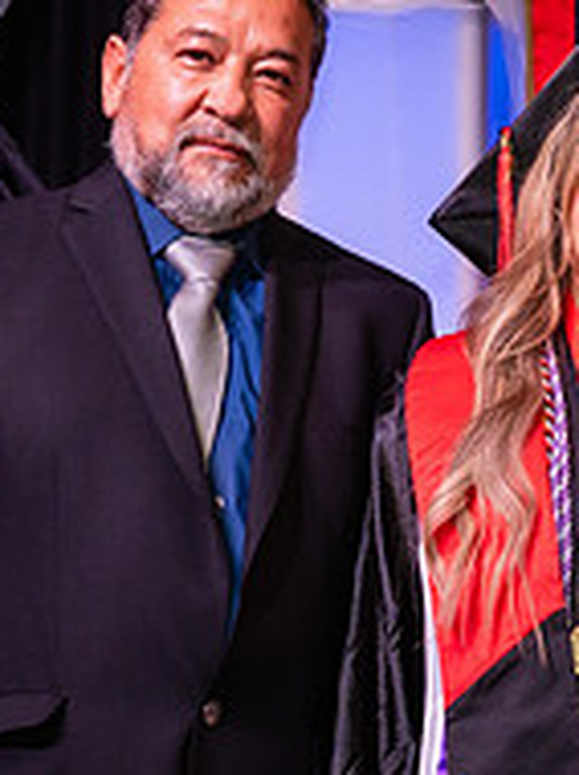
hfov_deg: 7.8
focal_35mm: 189
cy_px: 413
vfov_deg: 10.5
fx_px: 4225
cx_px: 388
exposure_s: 1/160
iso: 1250
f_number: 5.6
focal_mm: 55
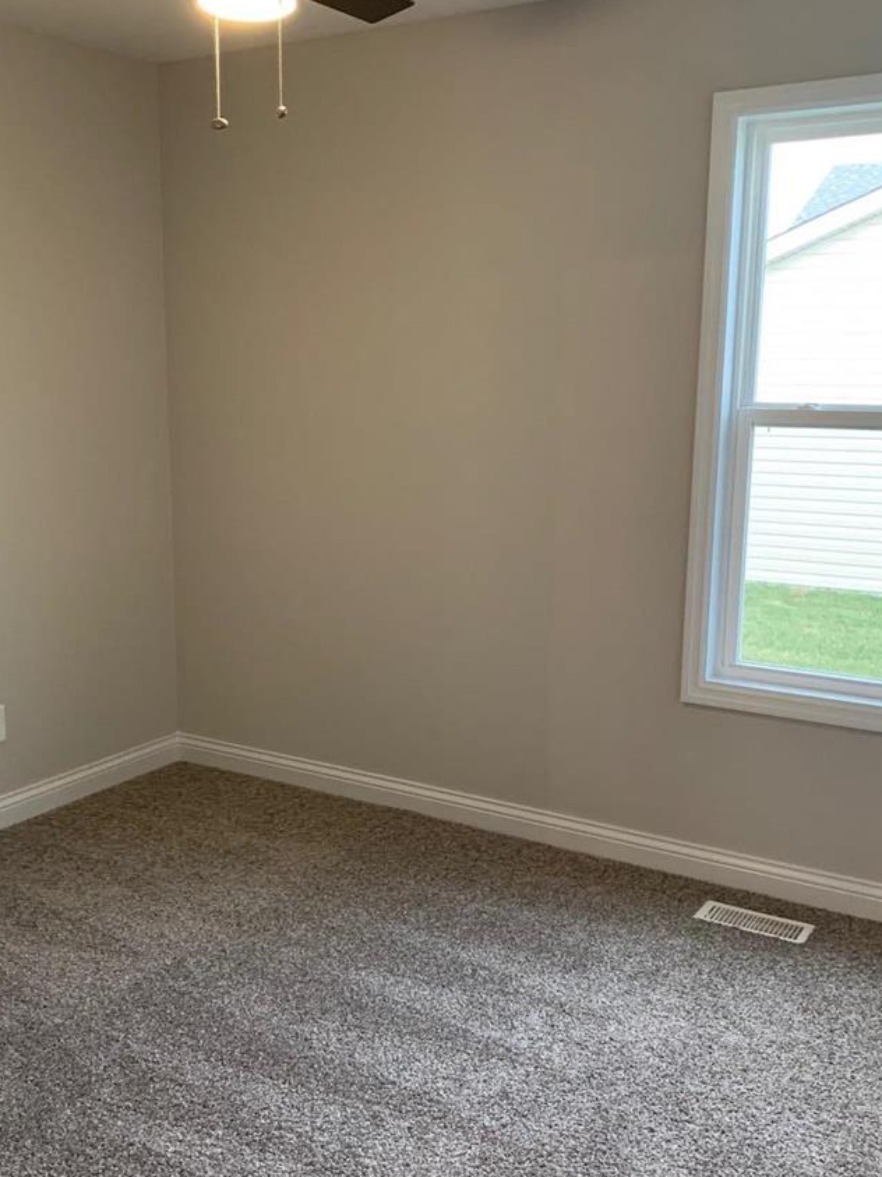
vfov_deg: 50.1
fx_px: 1257
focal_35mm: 37
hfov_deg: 38.6
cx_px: 368
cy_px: 628
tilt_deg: -12.7
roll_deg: +2.2
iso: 250
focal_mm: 4.25
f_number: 1.8
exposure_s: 1/60
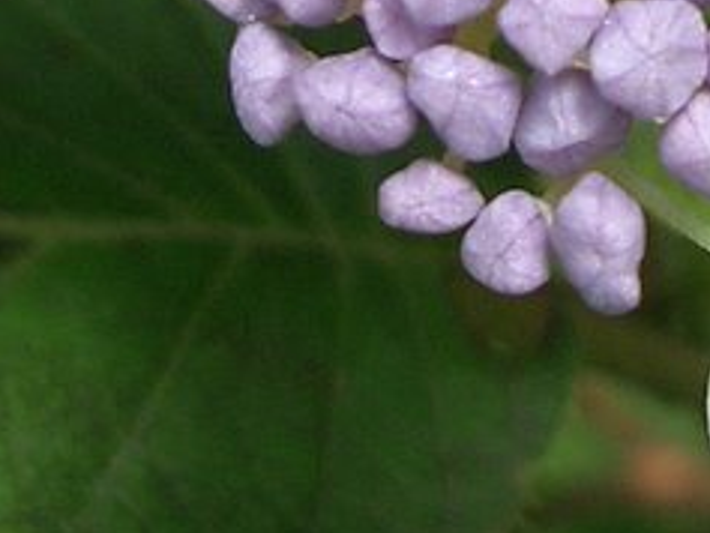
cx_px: 476
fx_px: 3099
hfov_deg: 13.1
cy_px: -359
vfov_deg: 9.5
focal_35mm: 151
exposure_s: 1/320
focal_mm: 5.8
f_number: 2.6
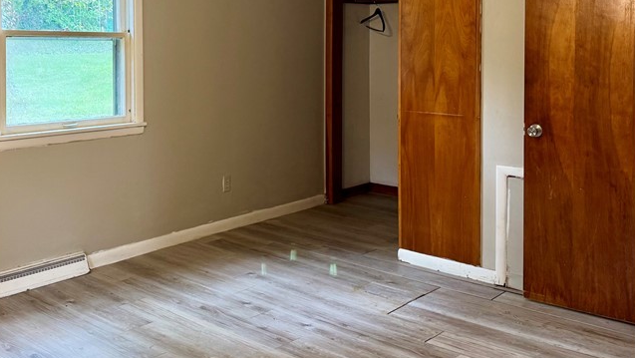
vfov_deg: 27.7
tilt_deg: -2.2
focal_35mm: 42
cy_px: 60
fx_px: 708
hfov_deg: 47.7
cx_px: 225
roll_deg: +0.2
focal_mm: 6.76
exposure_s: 1/60
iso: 200
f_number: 1.78
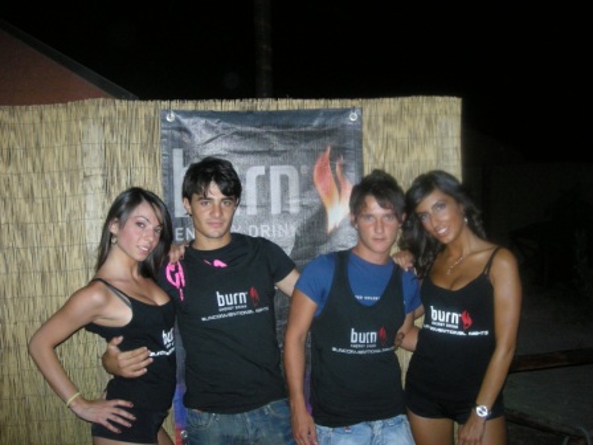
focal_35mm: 35
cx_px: 296
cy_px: 222
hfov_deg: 52.6
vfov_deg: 40.7
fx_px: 600
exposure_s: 1/60
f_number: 2.8
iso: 257
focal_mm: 5.7
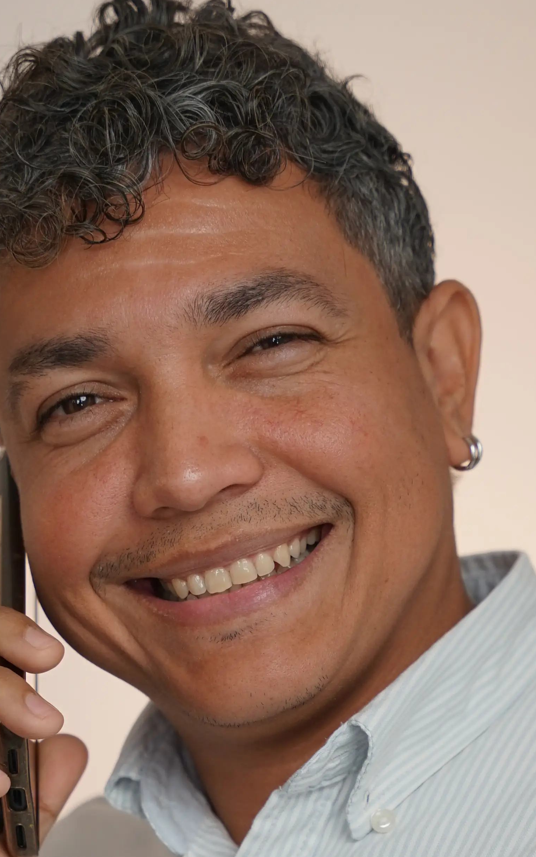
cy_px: 825
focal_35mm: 175
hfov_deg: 7.5
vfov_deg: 11.9
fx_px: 4090
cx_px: 259
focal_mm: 70
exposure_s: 1/800
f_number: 2.8
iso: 250
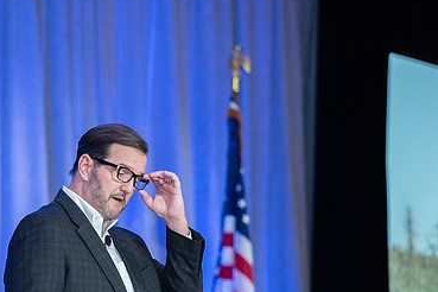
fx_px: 3820
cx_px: 139
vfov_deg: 4.4
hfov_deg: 6.6
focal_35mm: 314
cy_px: 213
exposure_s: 1/200
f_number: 4
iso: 1600
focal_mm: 200
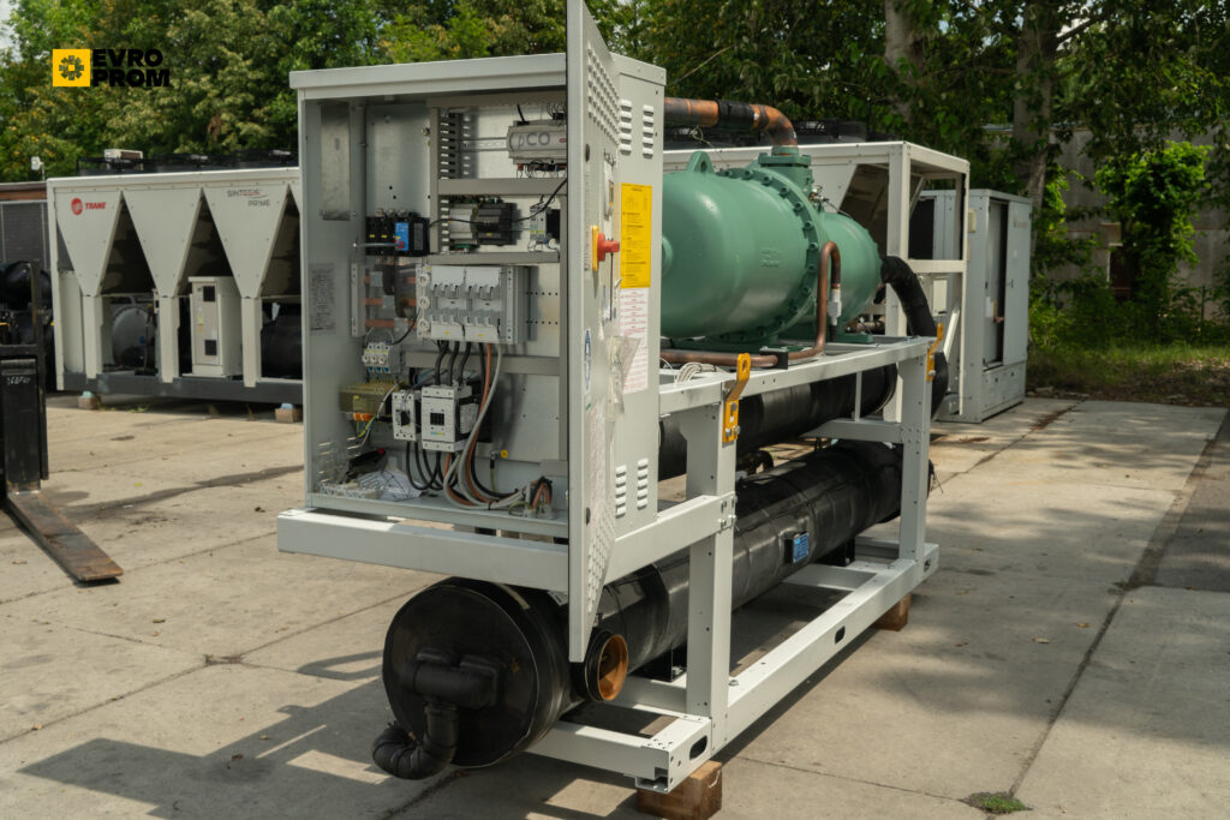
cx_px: 615
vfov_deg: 36.9
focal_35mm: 36
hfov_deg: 53.1
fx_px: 1230
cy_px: 410
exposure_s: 1/160
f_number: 10
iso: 320
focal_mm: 36
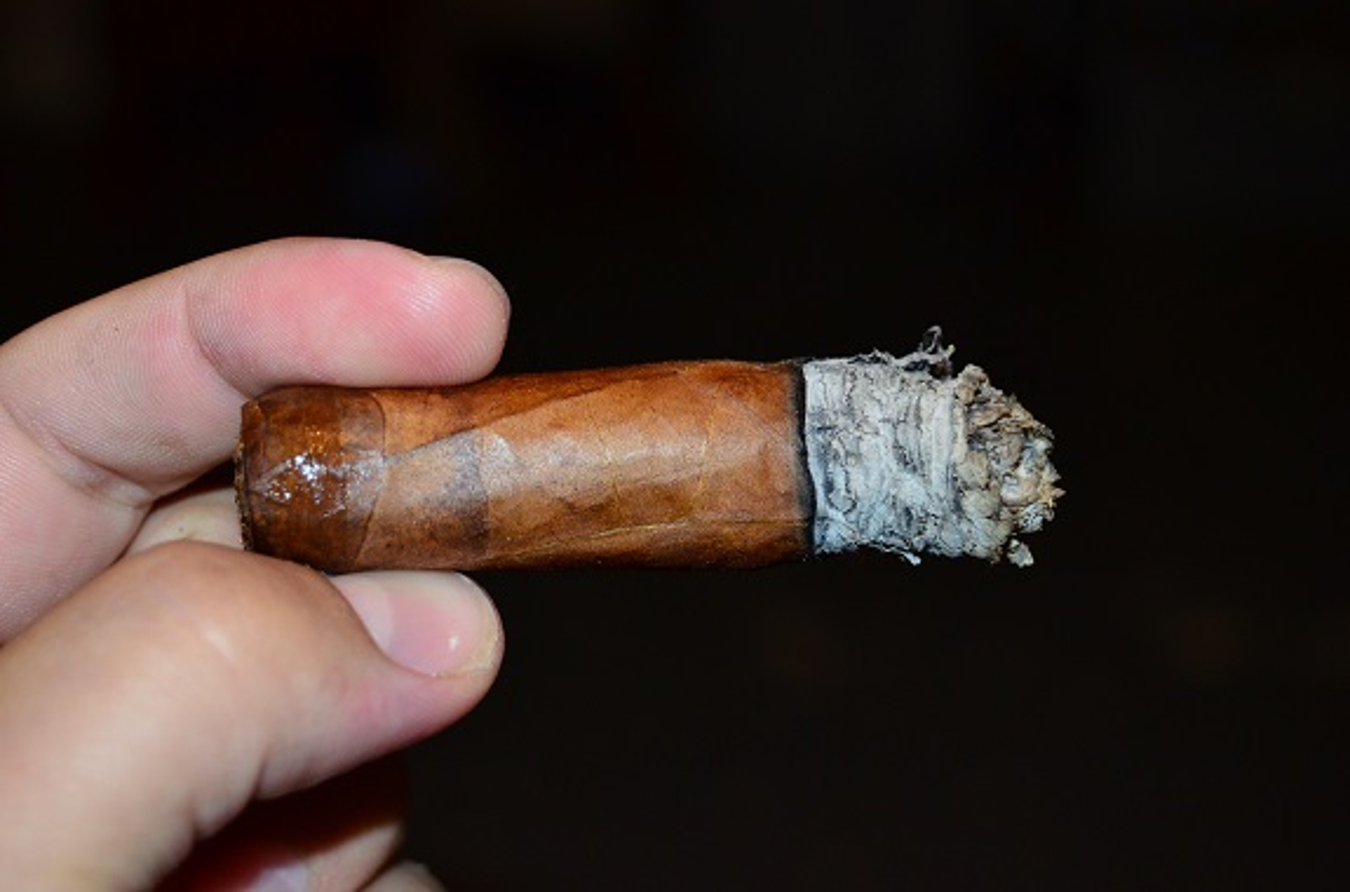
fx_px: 3085
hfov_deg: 24.7
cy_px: 446
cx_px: 675
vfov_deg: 16.5
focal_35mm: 82
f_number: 5.6
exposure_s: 1/60
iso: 1400
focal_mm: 55
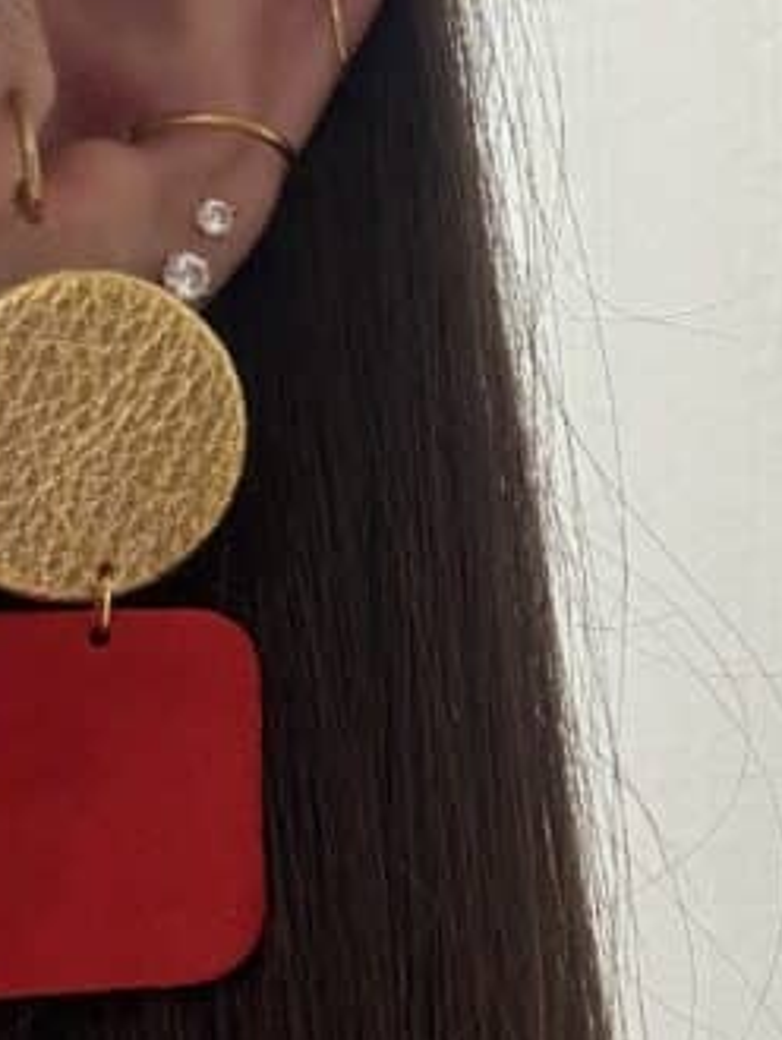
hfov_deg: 15.6
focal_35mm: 93
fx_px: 2798
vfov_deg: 21.1
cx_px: 817
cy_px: 602
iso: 64
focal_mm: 2.69
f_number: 1.9
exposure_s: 1/50
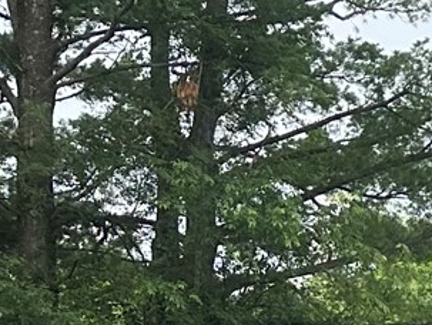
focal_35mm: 162
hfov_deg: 9.1
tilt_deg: -1.8
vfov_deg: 8.7
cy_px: 654
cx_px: 1396
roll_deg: -2.2
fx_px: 2024
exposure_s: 1/1321
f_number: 1.78
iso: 80
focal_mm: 6.86
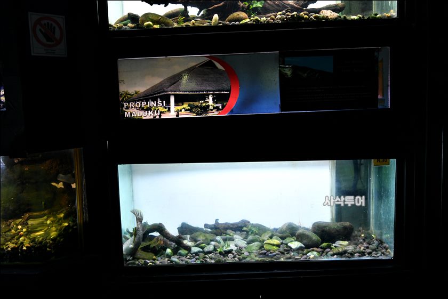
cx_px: 224
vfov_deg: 41.2
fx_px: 398
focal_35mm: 32
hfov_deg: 58.7
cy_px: 150
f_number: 4.5
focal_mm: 32
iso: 3200
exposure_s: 1/80
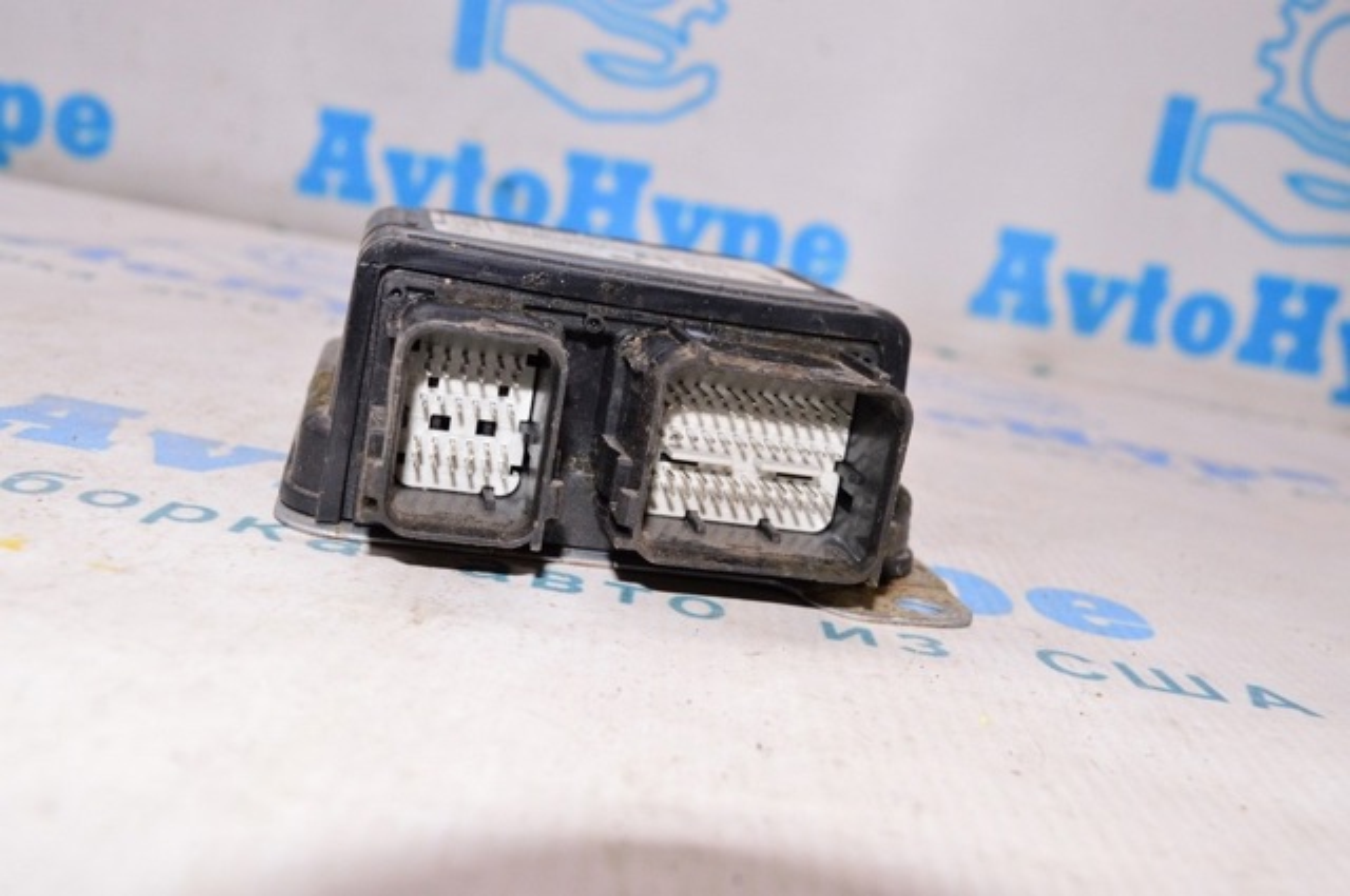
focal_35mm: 38
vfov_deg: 35.4
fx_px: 1404
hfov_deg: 51.3
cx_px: 675
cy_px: 448
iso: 1600
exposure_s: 1/125
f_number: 8
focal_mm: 25
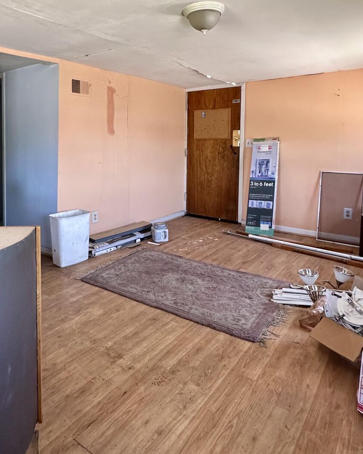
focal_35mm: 26
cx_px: 133
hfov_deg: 54.2
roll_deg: -2.0
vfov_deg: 64.7
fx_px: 349
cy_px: 160
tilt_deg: -2.7
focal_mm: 2.22
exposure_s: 1/99
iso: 160
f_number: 2.2
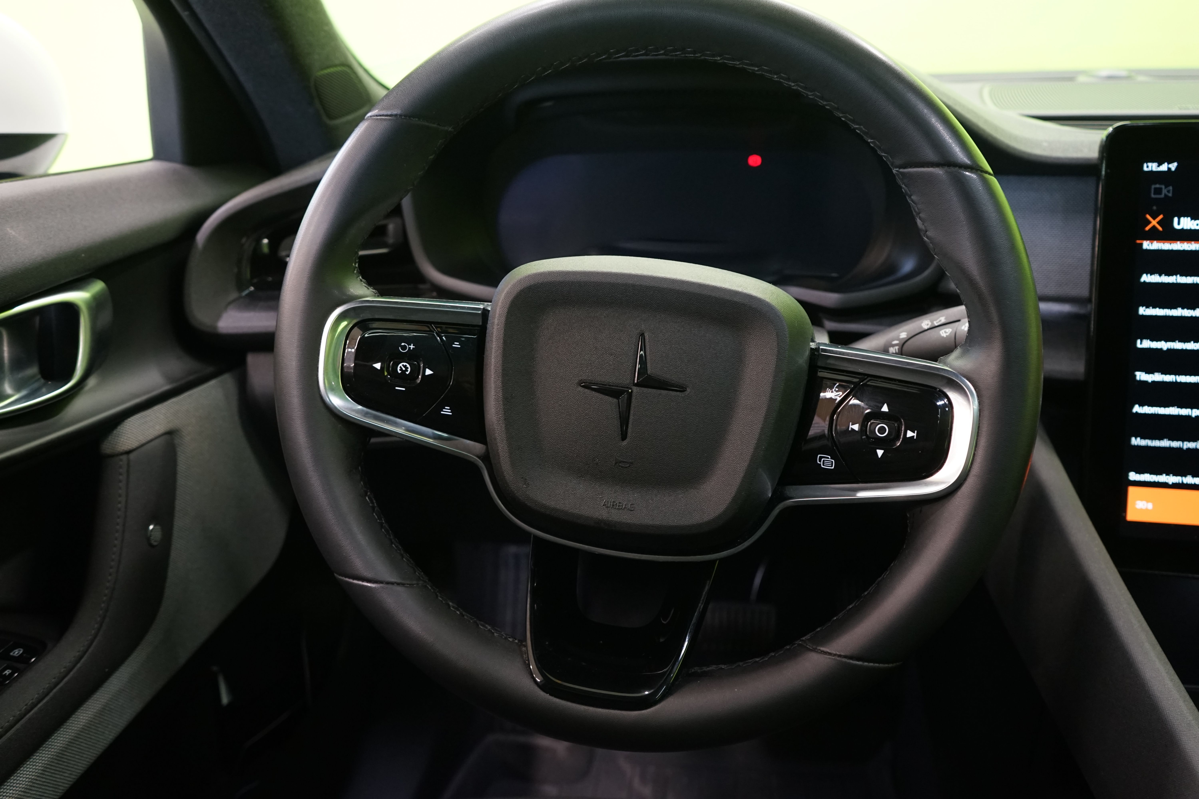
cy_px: 400
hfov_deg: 63.7
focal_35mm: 29
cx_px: 600
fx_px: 966
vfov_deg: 45.0
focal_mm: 29
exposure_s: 1/20
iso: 2000
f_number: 5
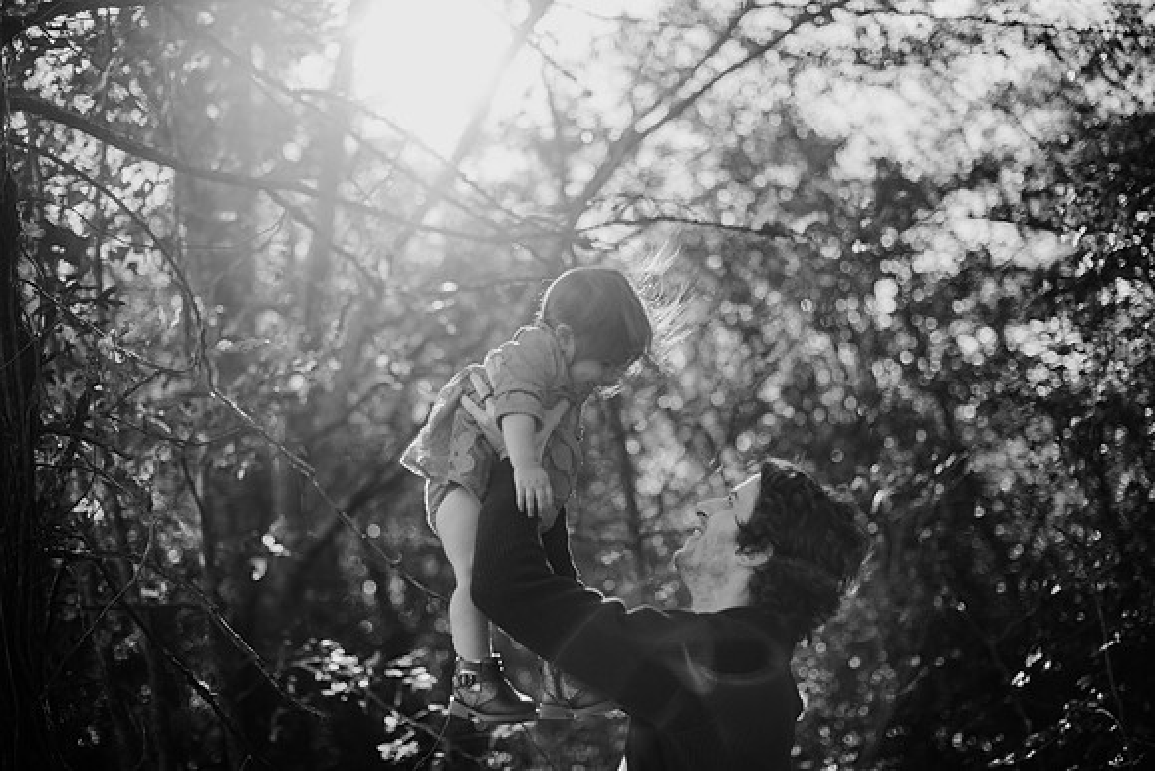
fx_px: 1604
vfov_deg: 27.0
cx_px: 578
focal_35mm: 50
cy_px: 386
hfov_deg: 39.6
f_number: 2
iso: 160
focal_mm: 50
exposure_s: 1/1000
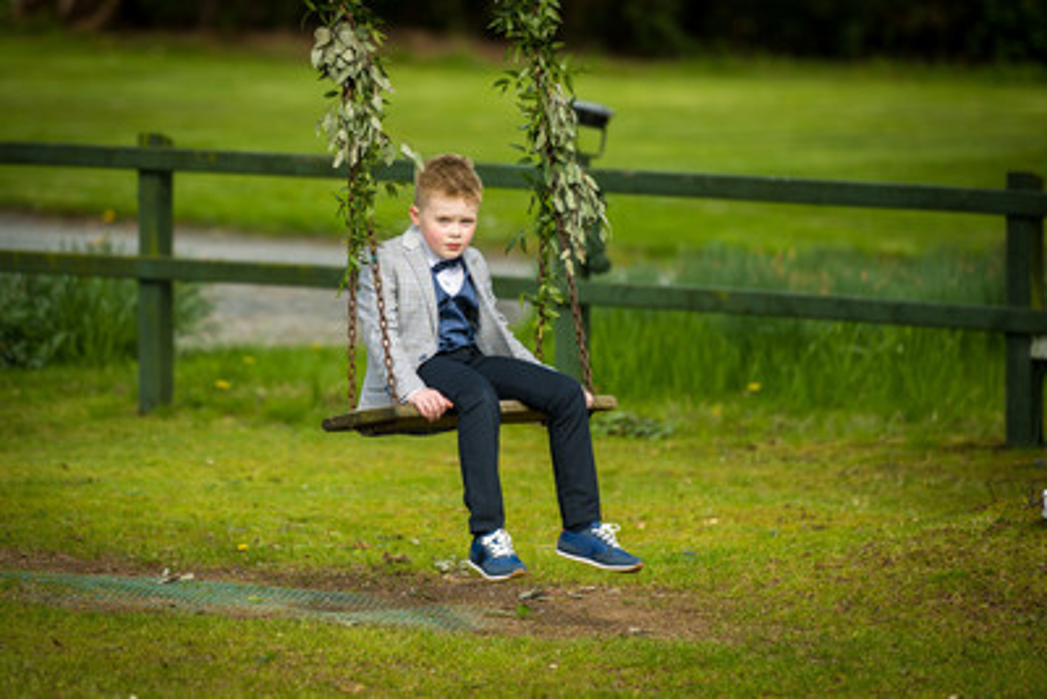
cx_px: 416
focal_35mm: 264
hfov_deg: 7.8
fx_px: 7691
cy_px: 364
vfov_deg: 5.2
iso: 160
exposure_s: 1/1000
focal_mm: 195
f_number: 2.8
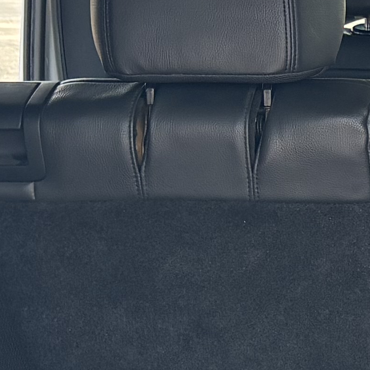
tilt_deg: -16.6
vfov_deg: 10.3
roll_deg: +0.1
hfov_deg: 9.9
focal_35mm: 167
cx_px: 657
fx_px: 2020
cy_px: 482
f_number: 1.6
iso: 50
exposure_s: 1/419
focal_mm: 5.96
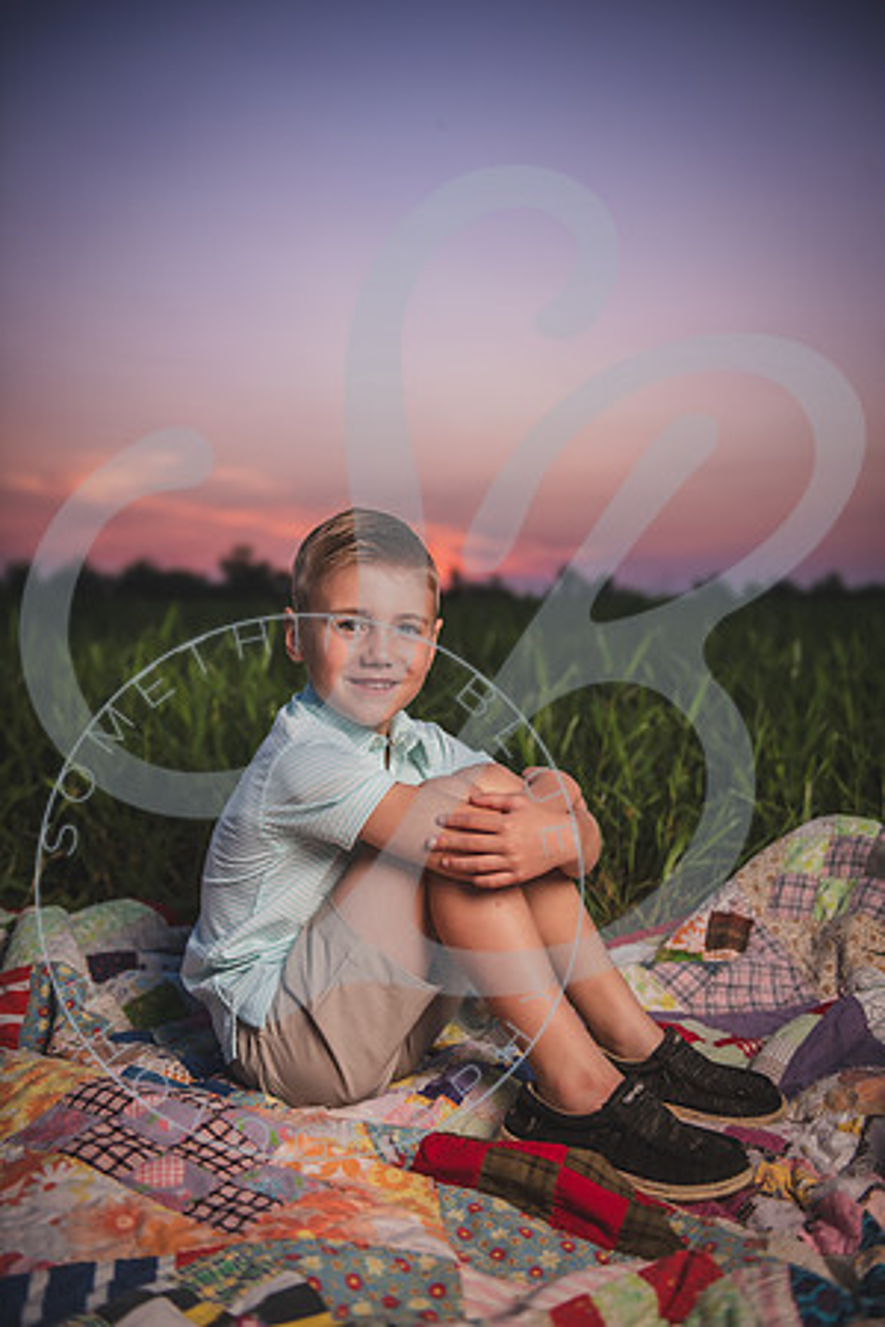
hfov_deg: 35.1
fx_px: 1401
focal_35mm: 38
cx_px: 442
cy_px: 664
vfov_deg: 50.7
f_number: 2.8
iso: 200
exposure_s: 1/1000
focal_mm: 38
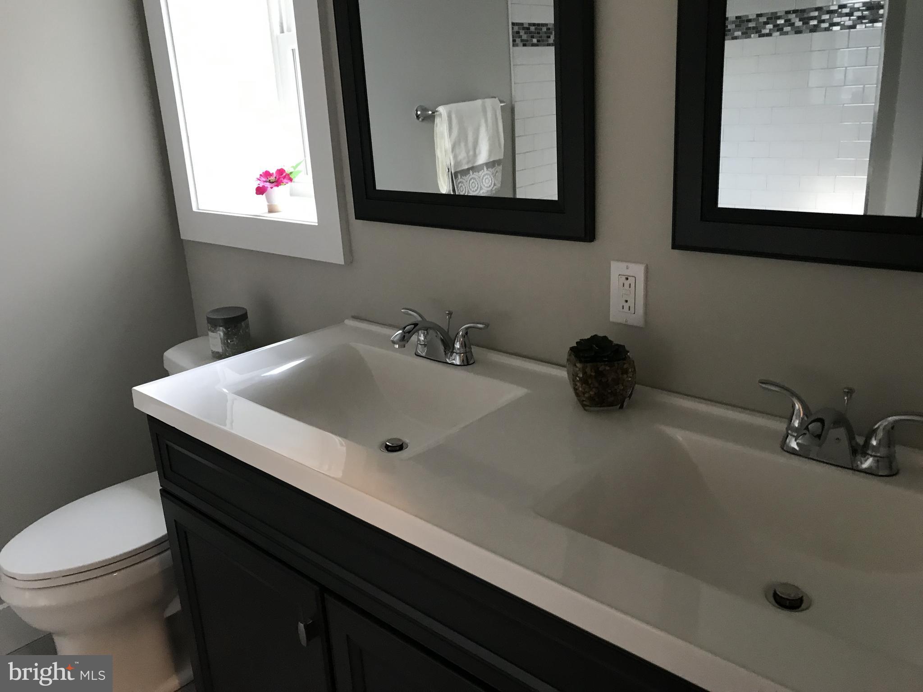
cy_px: 346
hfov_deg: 63.4
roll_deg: +2.3
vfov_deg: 49.7
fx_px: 747
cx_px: 462
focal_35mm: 28
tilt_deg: -18.1
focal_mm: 3.99
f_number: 1.8
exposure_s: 1/15
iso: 50
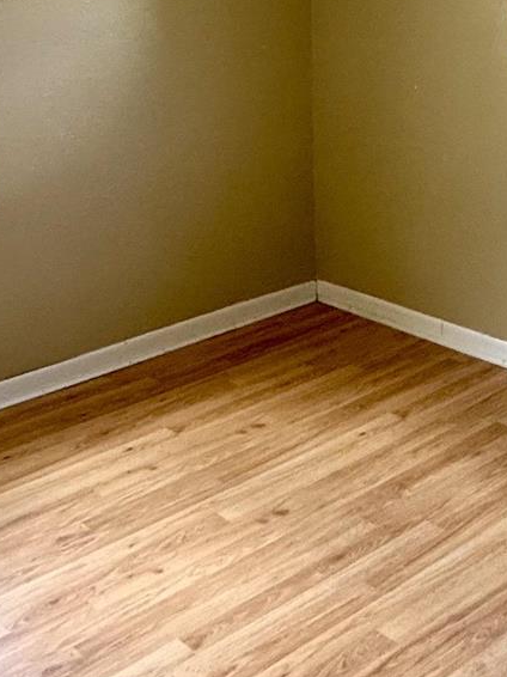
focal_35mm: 57
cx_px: 310
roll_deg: +2.4
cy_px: 39
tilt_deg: -7.4
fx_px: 1114
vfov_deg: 31.8
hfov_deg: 25.6
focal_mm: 2.22
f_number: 2.2
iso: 125
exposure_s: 1/99
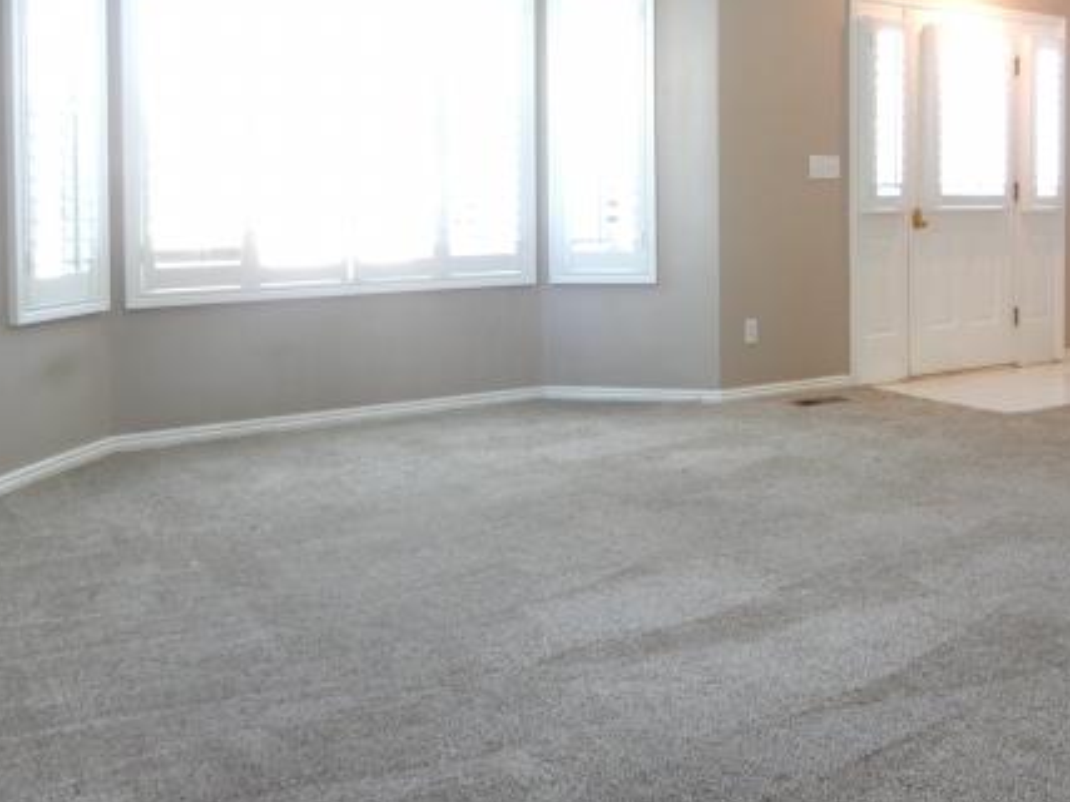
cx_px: 601
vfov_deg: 38.8
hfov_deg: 51.2
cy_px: 216
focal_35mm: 36
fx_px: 1112
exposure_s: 1/13
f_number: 3.4
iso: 400
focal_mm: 4.3
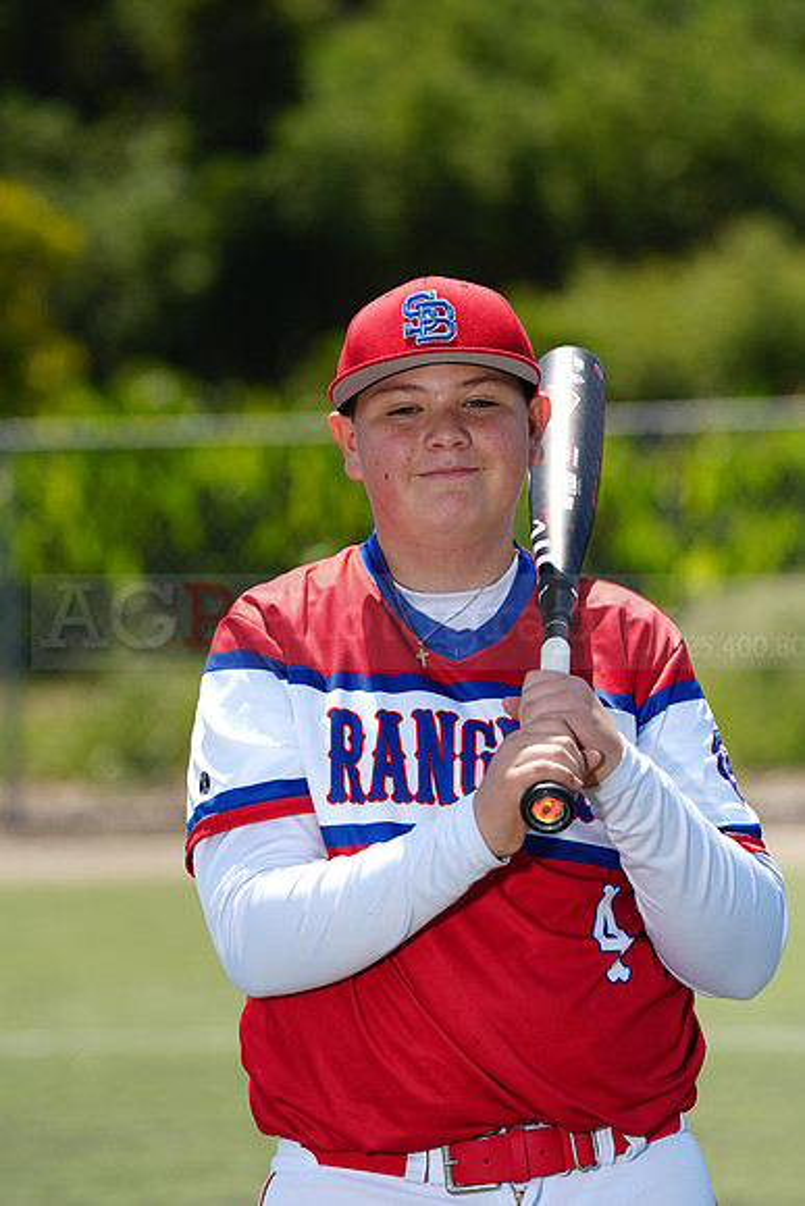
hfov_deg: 6.9
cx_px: 402
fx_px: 6704
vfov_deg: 10.3
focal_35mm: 200
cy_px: 603
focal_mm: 200
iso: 50
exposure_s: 1/250
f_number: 5
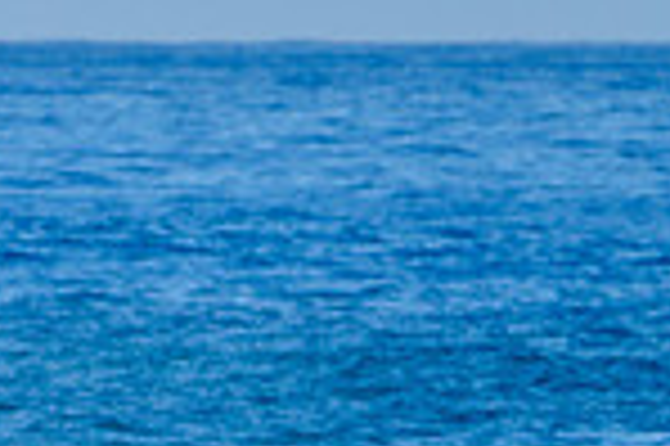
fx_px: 44375
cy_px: 739
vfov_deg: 0.6
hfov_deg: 0.9
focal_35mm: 2387
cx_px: 241
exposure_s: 1/2000
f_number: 5.6
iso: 220
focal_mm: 500
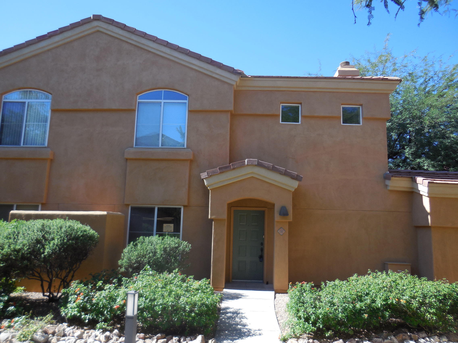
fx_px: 331
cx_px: 229
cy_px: 172
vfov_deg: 54.9
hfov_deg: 69.4
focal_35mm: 25
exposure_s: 1/500
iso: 125
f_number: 3.1
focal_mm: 4.5
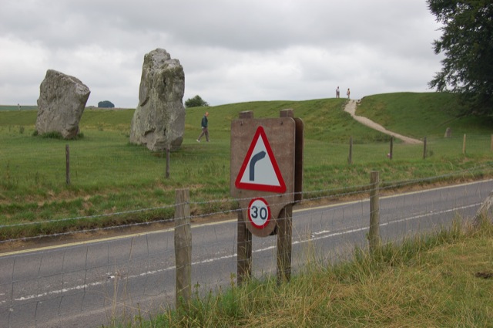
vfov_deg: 34.1
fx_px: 533
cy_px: 164
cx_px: 246
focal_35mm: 39
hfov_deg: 49.6
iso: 200
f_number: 8
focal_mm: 26
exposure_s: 1/250
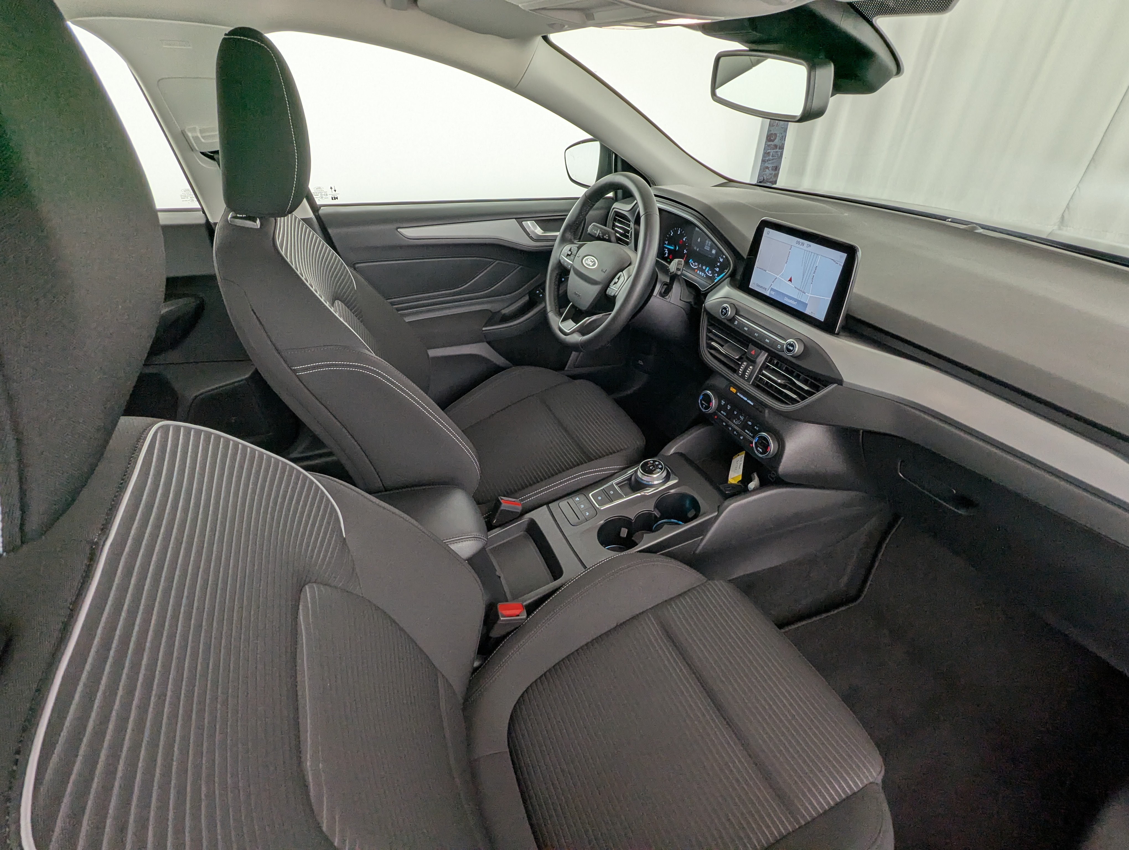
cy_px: 425
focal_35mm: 16
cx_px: 564
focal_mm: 2.35
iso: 72
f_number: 2.2
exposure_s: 1/83.6
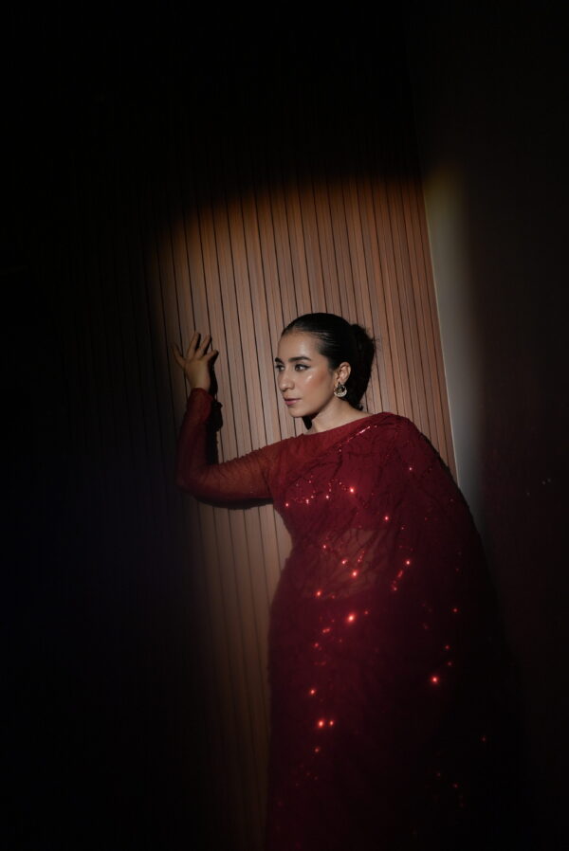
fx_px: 828
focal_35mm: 35
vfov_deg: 54.4
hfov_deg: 37.9
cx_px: 284
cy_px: 426
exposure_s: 1/100
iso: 1000
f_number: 1.4
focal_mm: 35
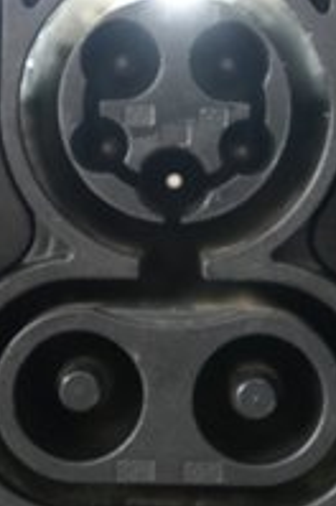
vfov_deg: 23.3
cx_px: 196
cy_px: 173
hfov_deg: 15.6
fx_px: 1222
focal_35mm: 87
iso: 5000
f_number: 2.8
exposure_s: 1/60
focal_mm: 27
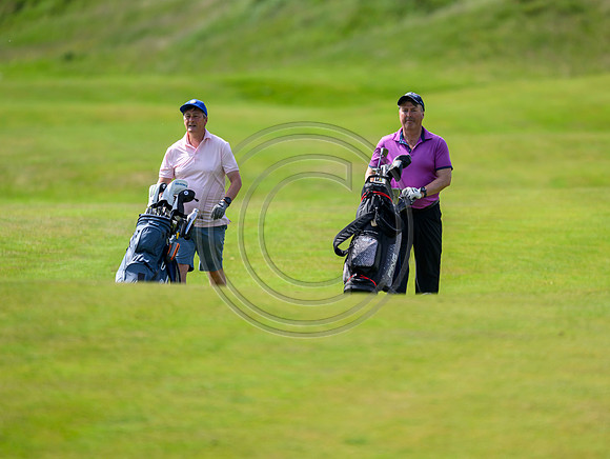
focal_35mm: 649
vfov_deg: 2.3
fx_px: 11447
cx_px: 368
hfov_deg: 3.1
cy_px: 213
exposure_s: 1/2500
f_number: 4
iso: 500
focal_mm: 560
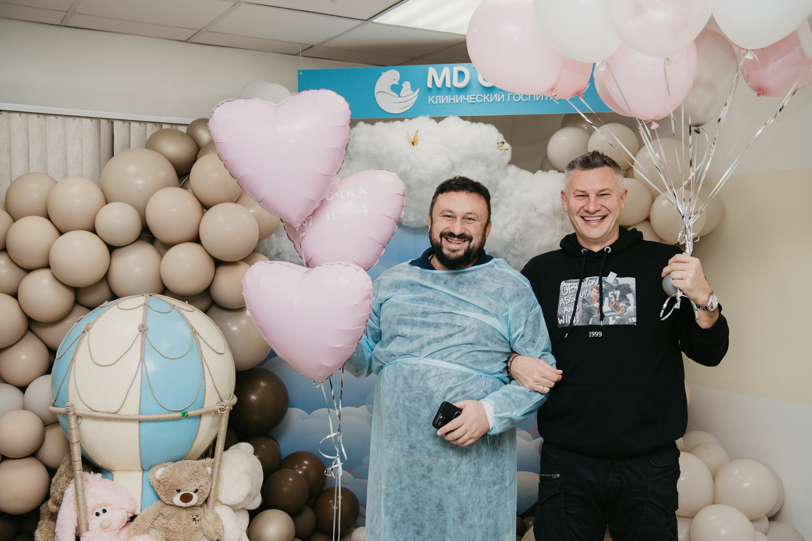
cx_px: 406
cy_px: 270
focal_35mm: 39
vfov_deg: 34.0
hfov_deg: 49.3
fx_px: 885
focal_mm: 38
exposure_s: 1/160
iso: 200
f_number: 4
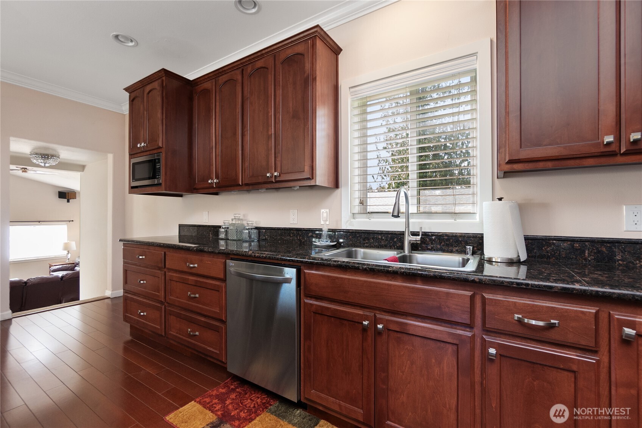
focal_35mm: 15
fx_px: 268
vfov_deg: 77.3
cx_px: 321
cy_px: 214
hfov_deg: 100.4
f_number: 5.6
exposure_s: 1/25
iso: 400
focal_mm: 10
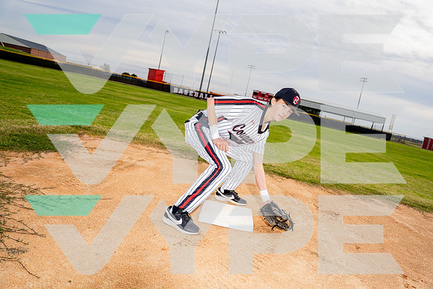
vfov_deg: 46.4
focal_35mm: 28
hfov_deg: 65.5
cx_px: 216
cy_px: 144
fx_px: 337
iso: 100
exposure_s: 1/250
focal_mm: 28
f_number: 4
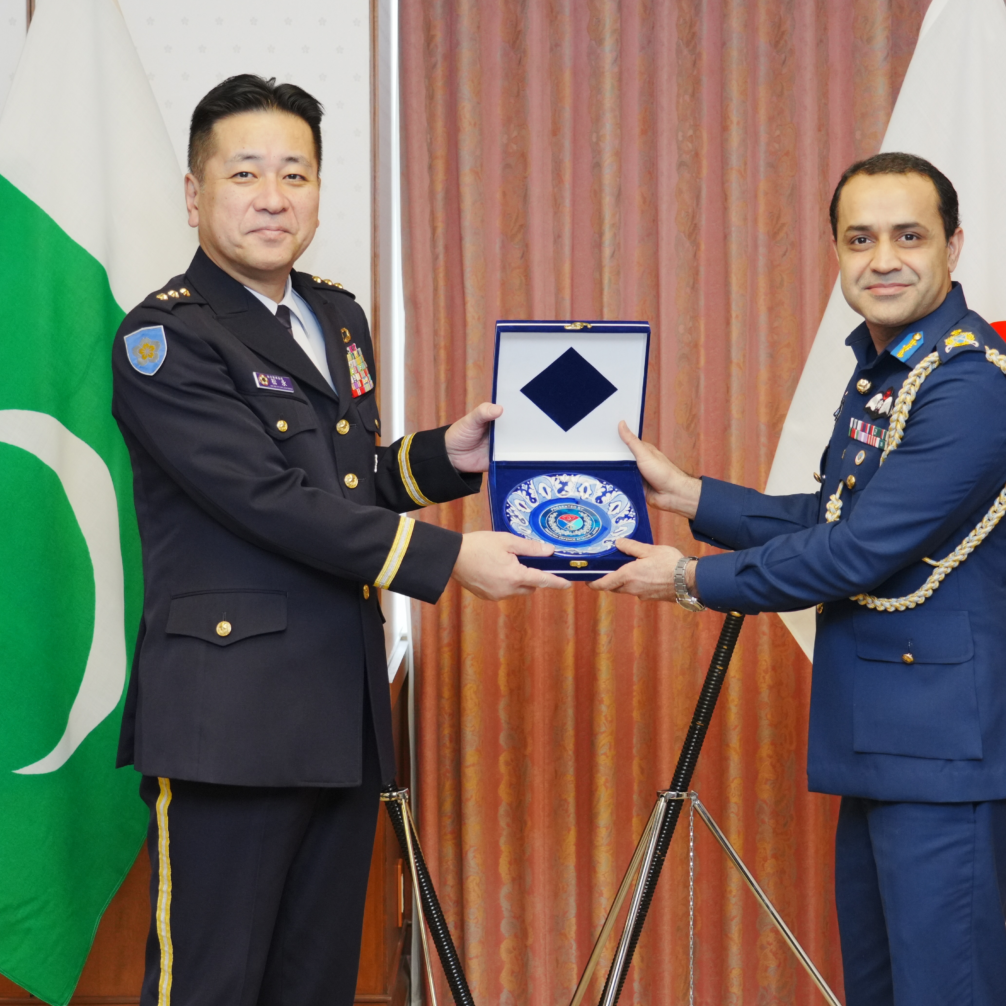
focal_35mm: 59
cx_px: 530
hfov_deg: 29.1
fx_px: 1940
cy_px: 503
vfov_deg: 29.1
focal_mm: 46
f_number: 4
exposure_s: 1/200
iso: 1000
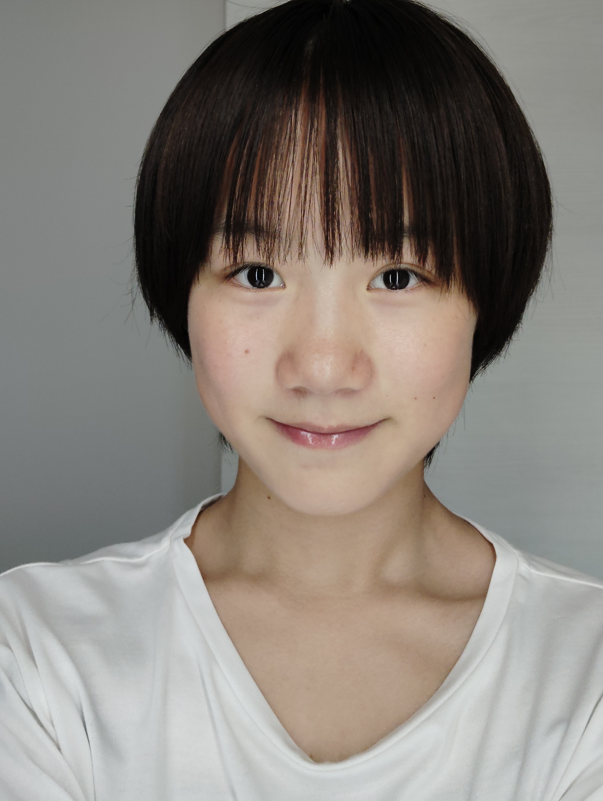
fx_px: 904
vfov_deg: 47.5
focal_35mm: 39
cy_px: 316
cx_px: 324
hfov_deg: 36.9
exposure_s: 1/50
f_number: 1.8
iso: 331
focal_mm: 4.25
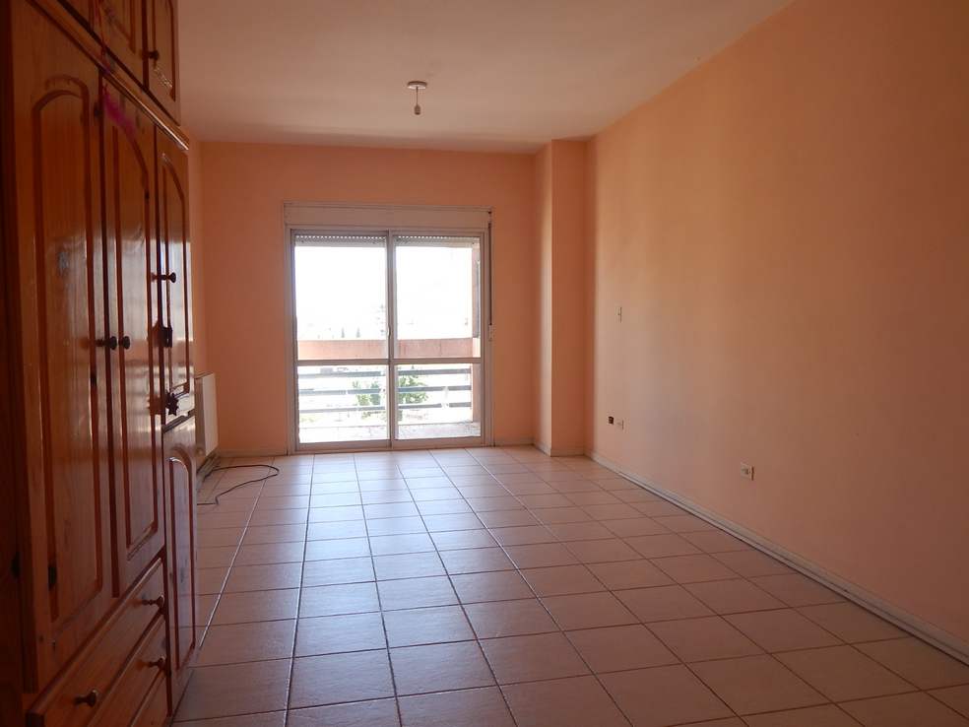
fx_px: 700
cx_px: 484
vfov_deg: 54.9
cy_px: 364
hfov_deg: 69.4
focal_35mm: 25
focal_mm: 4.5
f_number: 3.1
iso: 125
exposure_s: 1/100
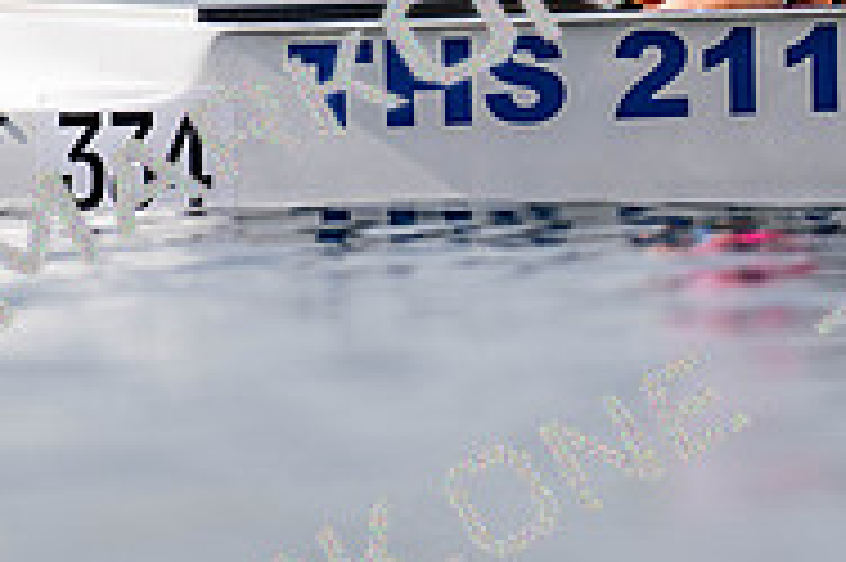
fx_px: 43483
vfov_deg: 0.7
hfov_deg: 1.1
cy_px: -137
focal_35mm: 1852
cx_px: 576
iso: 125
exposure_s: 1/2500
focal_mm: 600
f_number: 4
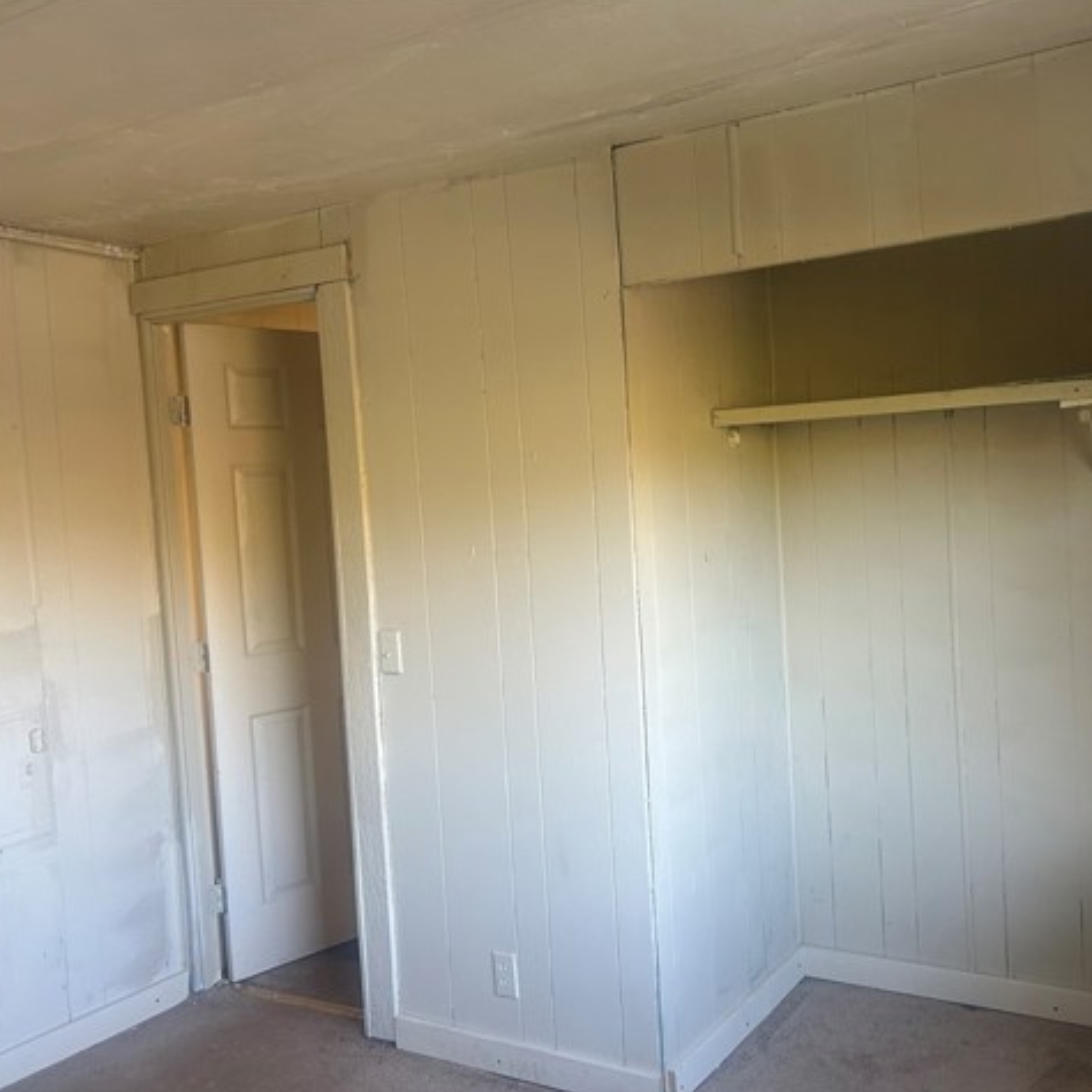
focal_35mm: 31
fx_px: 1106
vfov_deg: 52.5
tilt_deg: -3.0
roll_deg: +4.2
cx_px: 721
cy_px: 544
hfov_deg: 51.6
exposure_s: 1/121
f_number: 1.5
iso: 125
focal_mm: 5.7
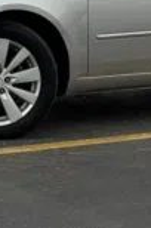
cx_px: 157
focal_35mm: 208
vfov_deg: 9.6
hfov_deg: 6.5
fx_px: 1314
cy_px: -117
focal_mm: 6.76
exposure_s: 1/4049
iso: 64
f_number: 1.78
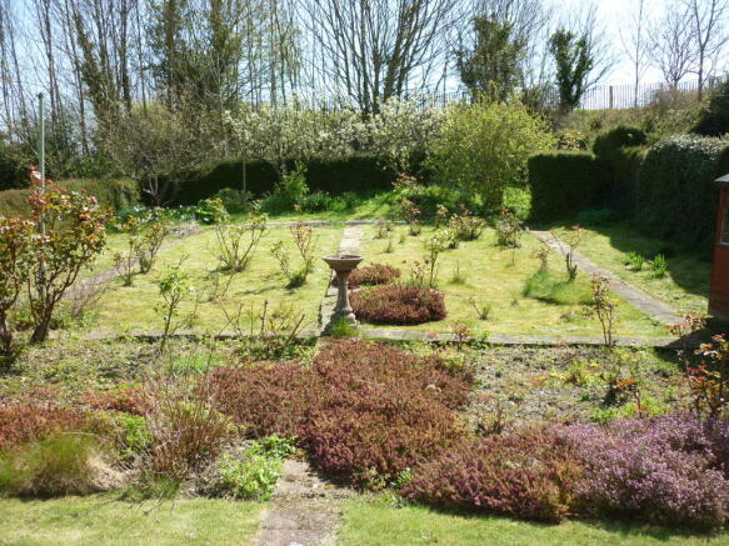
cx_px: 364
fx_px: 695
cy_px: 273
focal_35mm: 33
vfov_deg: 42.9
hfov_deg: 55.4
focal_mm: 5.5
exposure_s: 1/640
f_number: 2.8
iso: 100
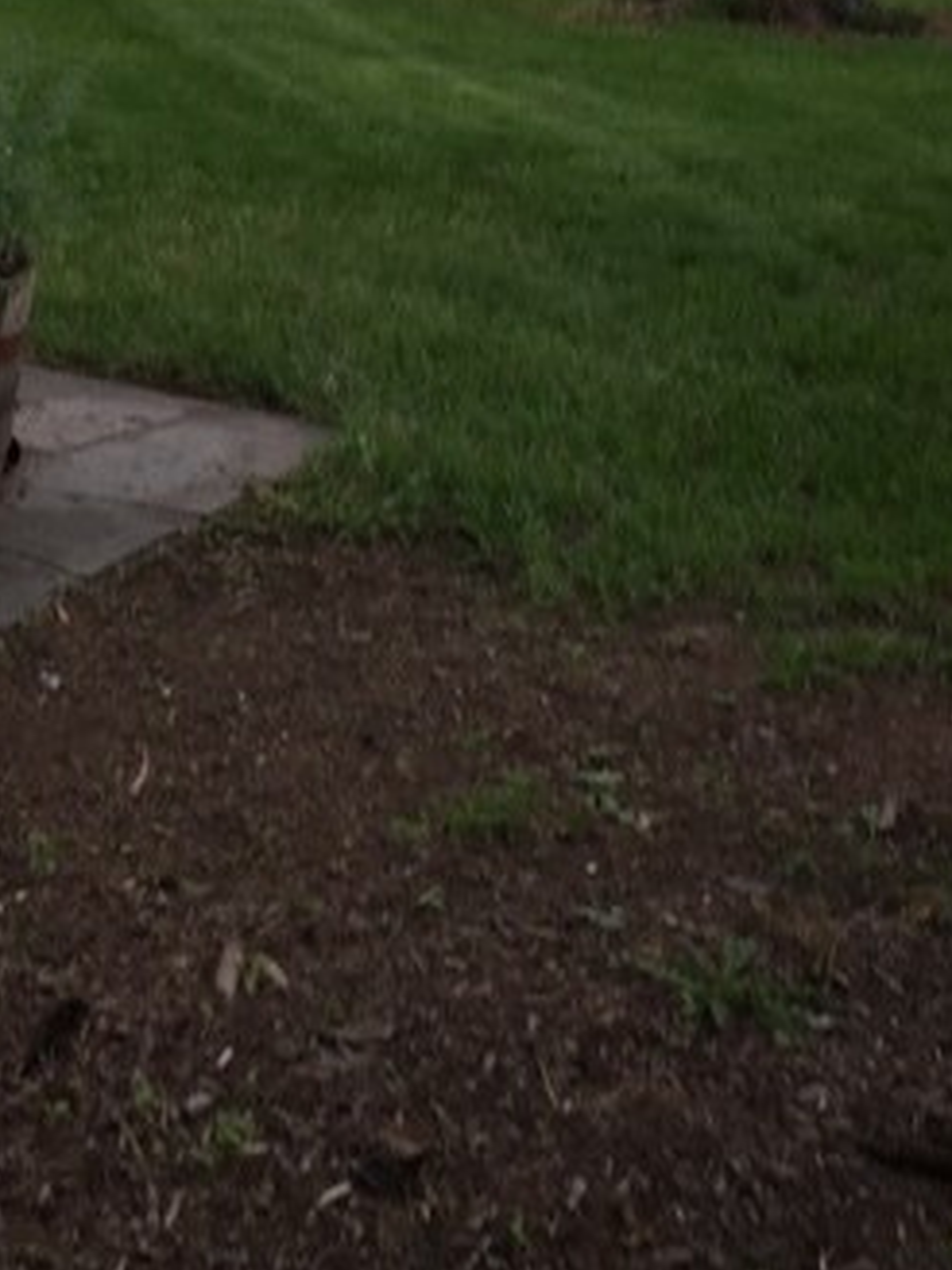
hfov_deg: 21.5
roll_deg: +0.3
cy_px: -54
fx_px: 2493
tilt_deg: -6.3
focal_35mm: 68
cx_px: 321
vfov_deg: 26.7
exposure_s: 1/40
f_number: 2.2
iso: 32
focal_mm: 4.15
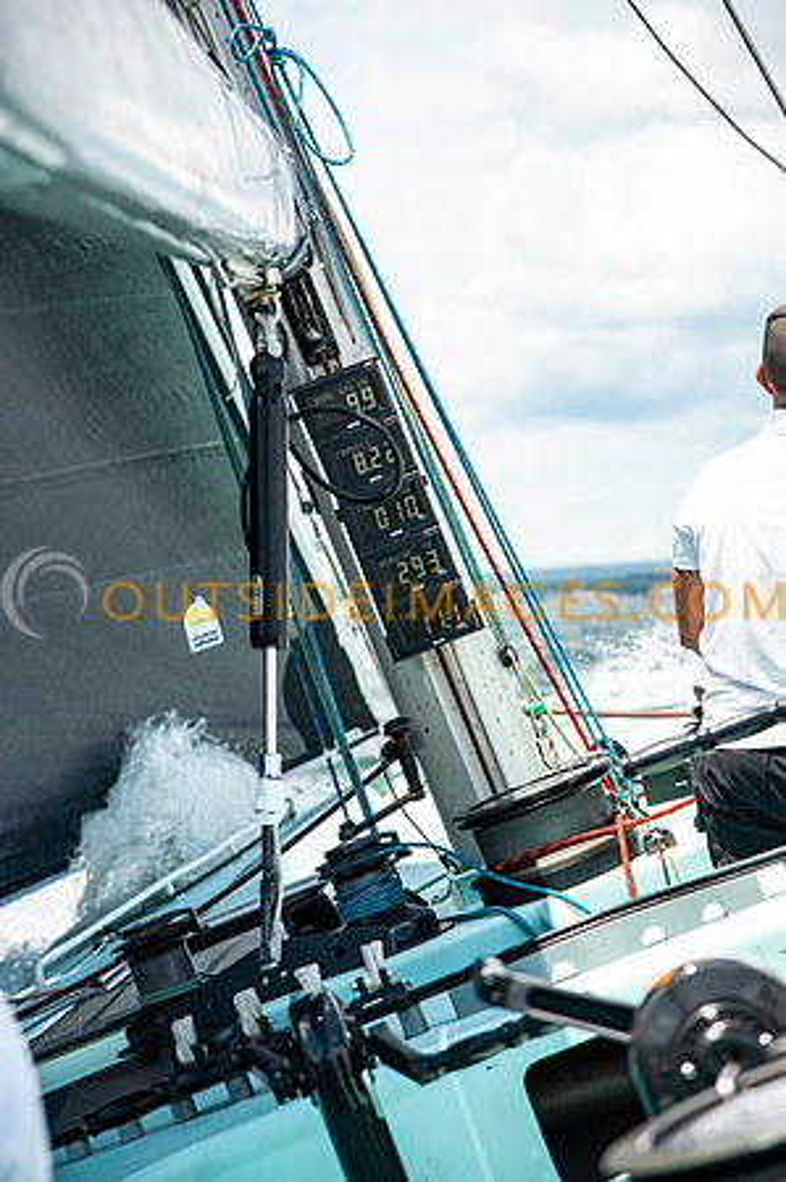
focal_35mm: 120
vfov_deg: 17.1
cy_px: 591
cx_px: 393
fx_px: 3939
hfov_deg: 11.4
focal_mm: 120
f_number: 5
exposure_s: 1/1250
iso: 250
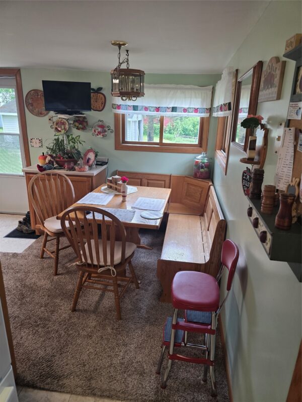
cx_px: 151
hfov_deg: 58.9
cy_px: 201
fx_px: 268
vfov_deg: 73.9
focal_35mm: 23
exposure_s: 1/120
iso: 200
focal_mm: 6.3
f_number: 1.7
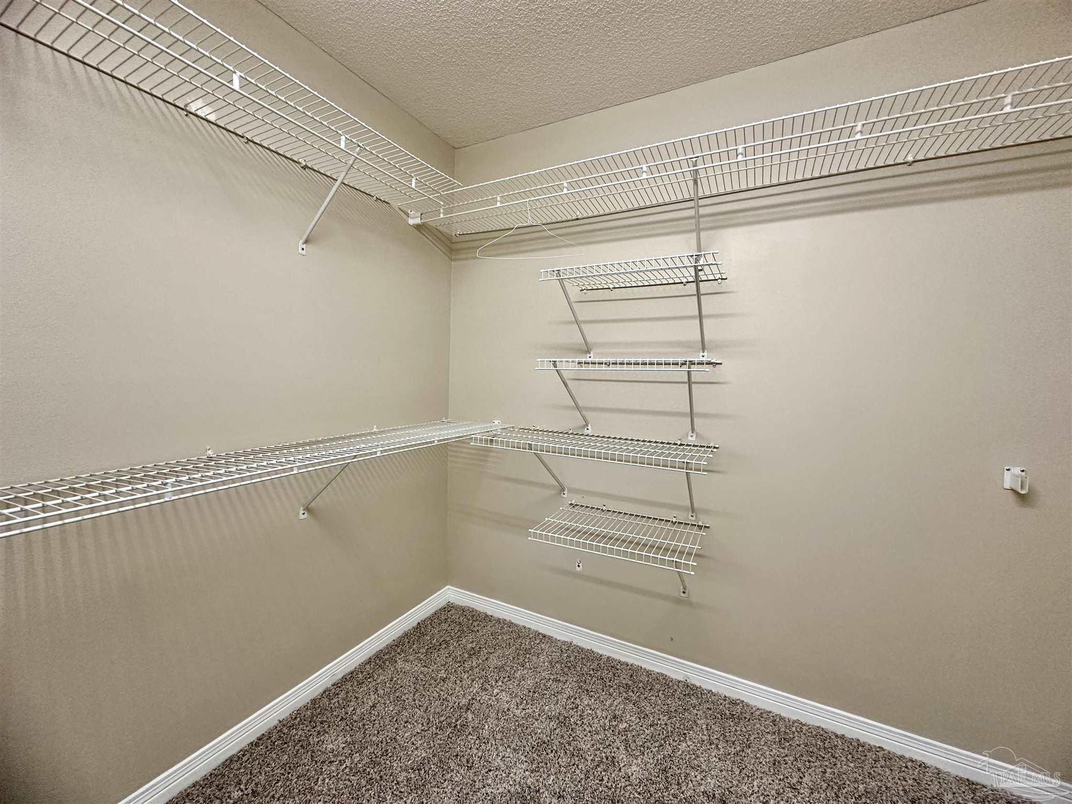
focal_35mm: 14
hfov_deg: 102.1
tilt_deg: -4.1
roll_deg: -2.1
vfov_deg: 85.7
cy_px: 402
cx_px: 536
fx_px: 434
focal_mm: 2.22
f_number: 2.2
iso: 200
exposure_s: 1/120
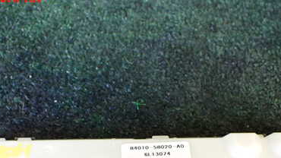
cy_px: 159
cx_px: 131
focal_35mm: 53
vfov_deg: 21.8
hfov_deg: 39.2
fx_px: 395
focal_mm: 5.4
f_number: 2.3
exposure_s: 1/125
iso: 800
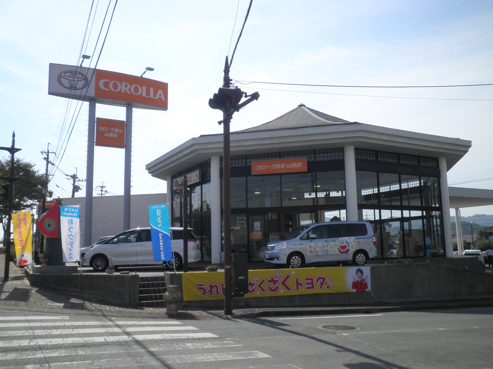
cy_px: 184
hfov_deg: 58.4
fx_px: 442
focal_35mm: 31
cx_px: 246
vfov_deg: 45.4
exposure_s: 1/200
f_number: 8.4
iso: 64
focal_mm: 5.5
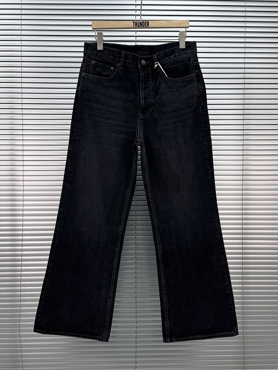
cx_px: 139
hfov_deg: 56.8
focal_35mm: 24
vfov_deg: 71.6
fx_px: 257
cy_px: 185
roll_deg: -0.3
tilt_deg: -1.2
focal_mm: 6.76
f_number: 1.78
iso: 80
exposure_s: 1/678
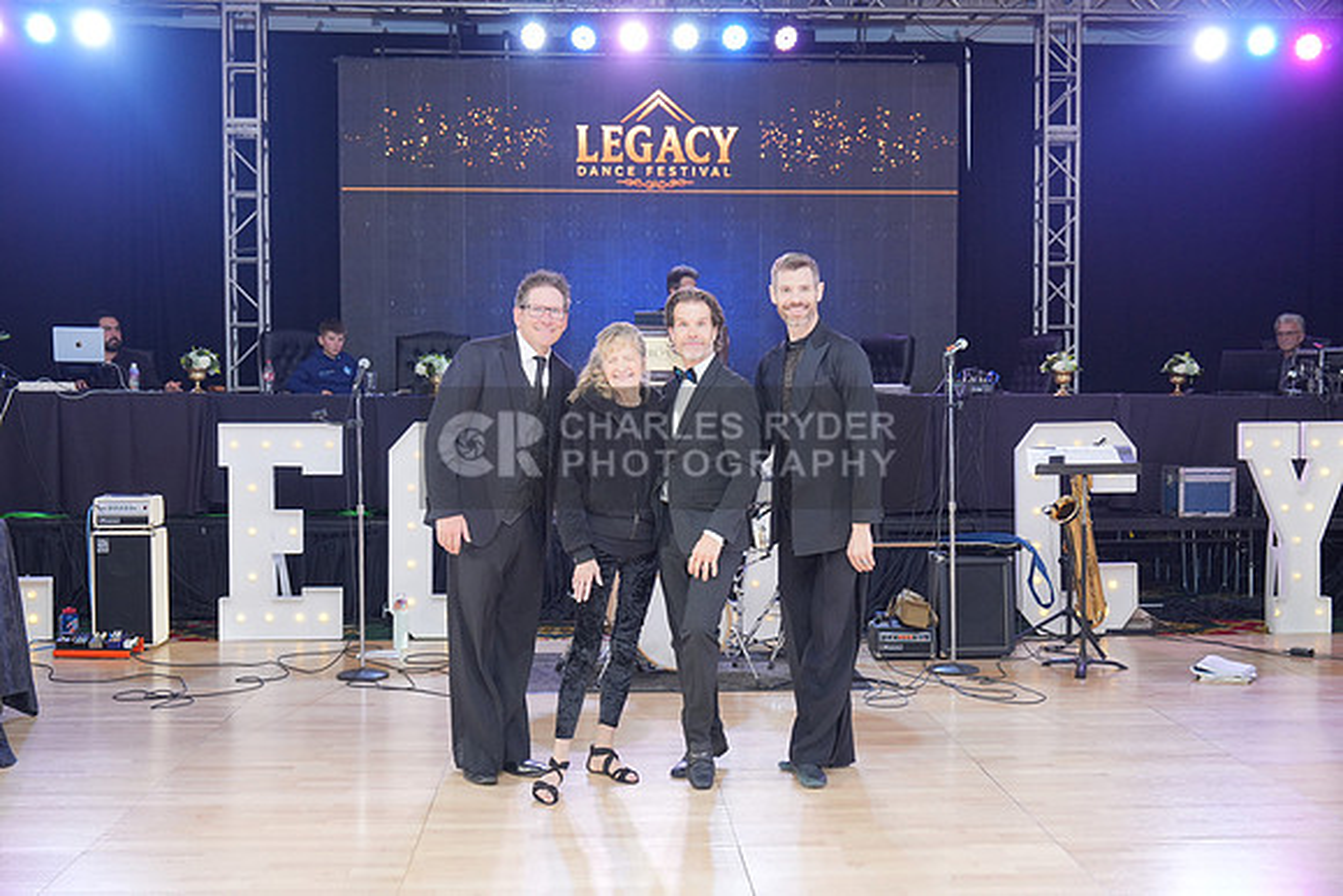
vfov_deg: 31.2
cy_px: 448
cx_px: 672
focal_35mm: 43
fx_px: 1604
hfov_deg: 45.4
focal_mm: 43
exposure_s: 1/200
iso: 1250
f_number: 4
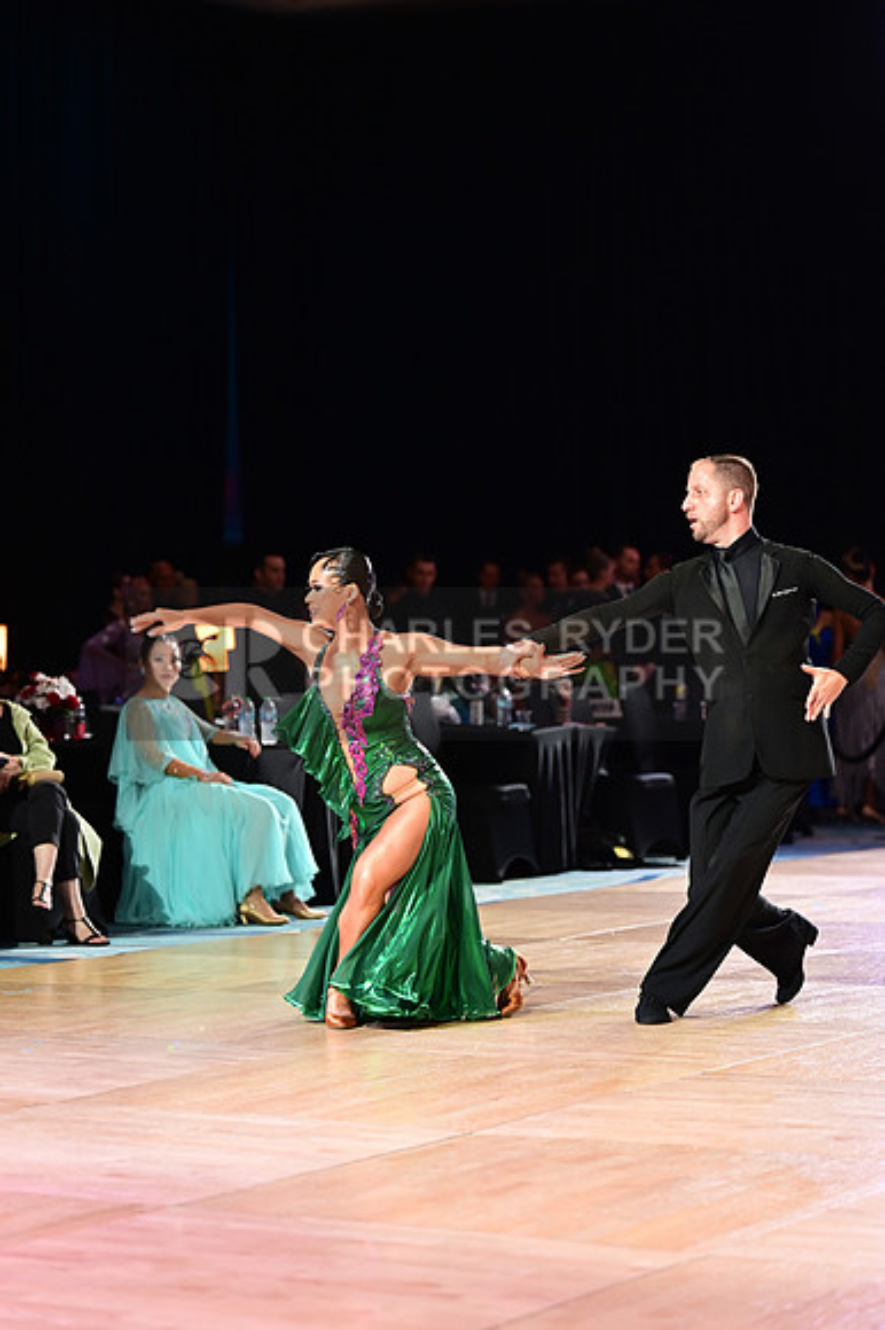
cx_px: 442
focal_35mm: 92
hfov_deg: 14.8
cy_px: 665
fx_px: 3396
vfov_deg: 22.2
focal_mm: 92
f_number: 2.8
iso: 1600
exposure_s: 1/320
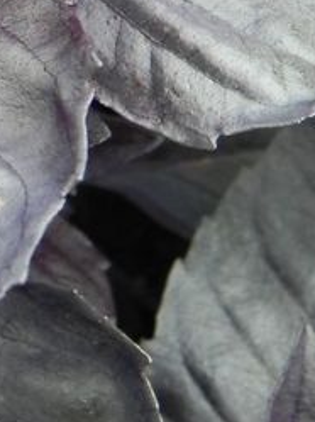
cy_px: -20
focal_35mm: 148
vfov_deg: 13.1
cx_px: -125
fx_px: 1800
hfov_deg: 9.8
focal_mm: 8.2
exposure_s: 1/100
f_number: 4
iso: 160
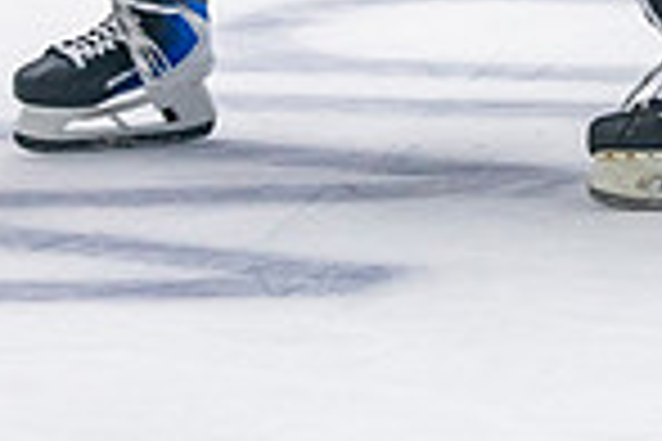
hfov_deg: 4.3
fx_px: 8844
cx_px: 660
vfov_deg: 2.9
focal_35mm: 481
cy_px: -249
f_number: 3.2
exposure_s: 1/640
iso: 2000
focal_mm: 100
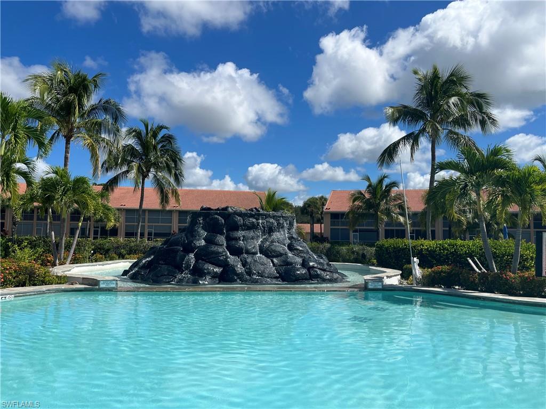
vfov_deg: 53.1
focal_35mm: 26
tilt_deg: +5.1
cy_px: 204
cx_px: 273
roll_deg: -0.6
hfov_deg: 67.3
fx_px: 410
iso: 50
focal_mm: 5.1
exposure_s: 1/6173
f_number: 1.6
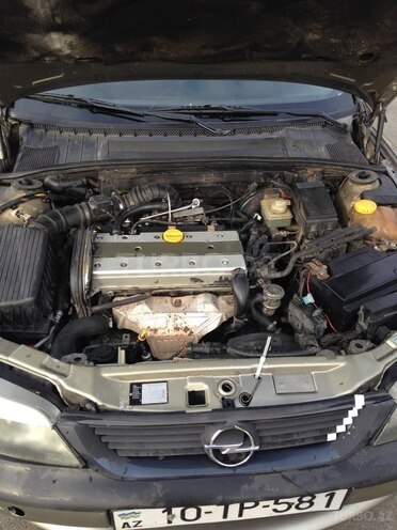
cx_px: 198
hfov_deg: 42.9
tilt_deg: -31.7
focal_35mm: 33
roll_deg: -4.0
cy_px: 265
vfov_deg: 55.4
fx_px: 505
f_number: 2.4
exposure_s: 1/345
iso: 50
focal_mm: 4.12
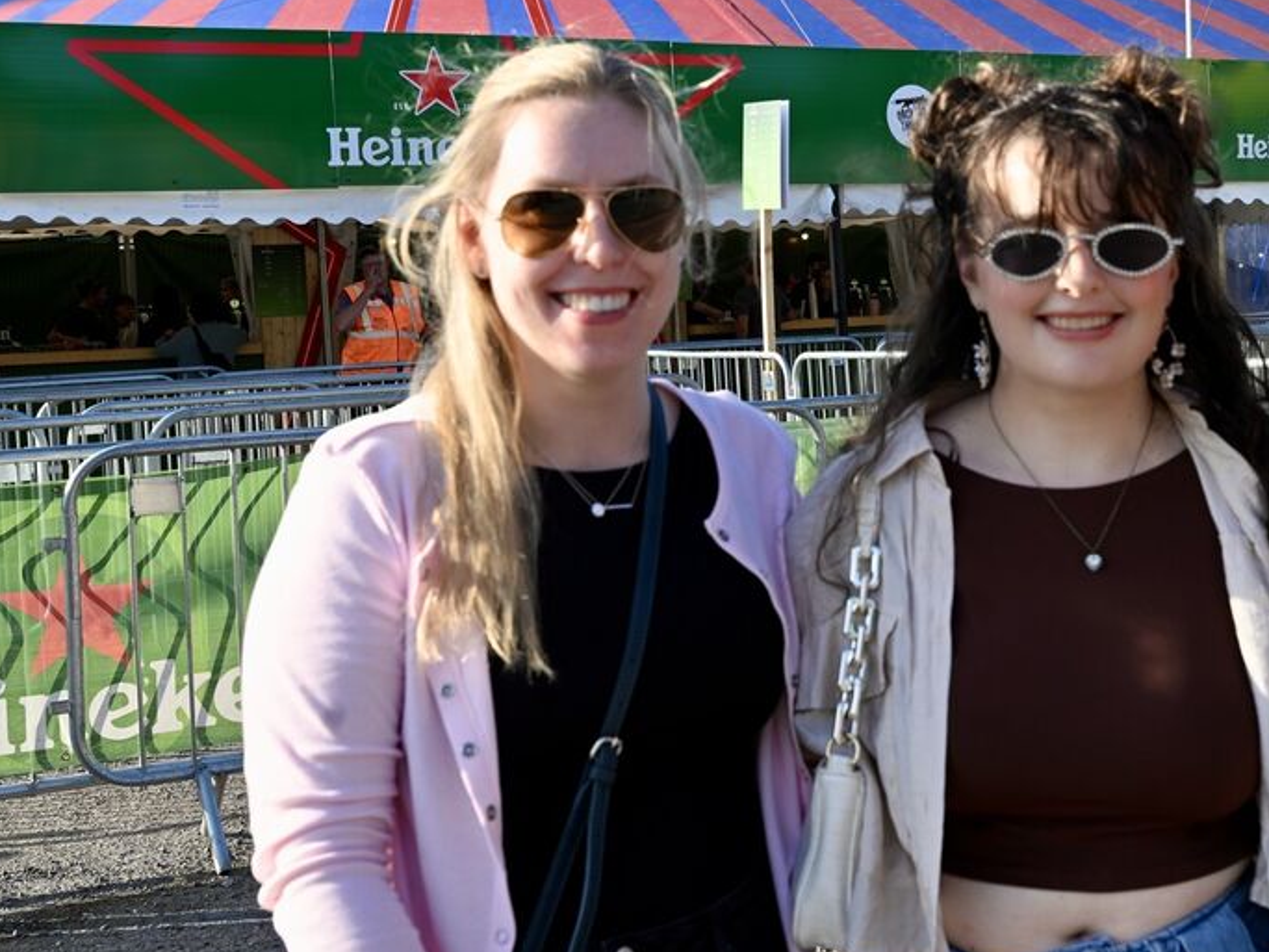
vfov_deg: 24.8
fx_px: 2163
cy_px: 377
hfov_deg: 31.5
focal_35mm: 59
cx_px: 1078
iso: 125
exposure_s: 1/160
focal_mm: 35
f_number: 8
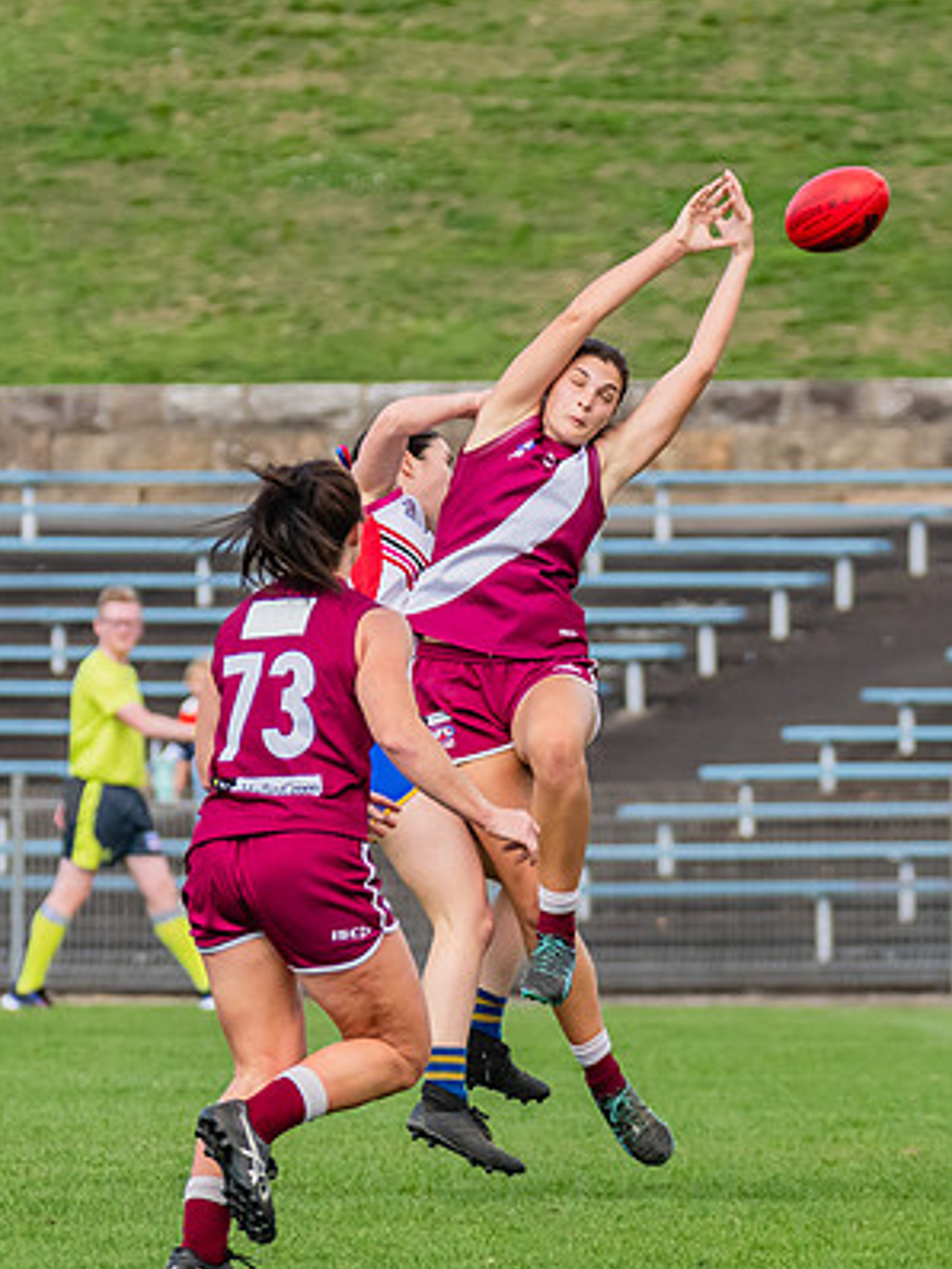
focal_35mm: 680
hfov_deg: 2.2
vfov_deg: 2.9
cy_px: 608
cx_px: 493
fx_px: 24922
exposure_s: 1/1600
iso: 800
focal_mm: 240
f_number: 5.6
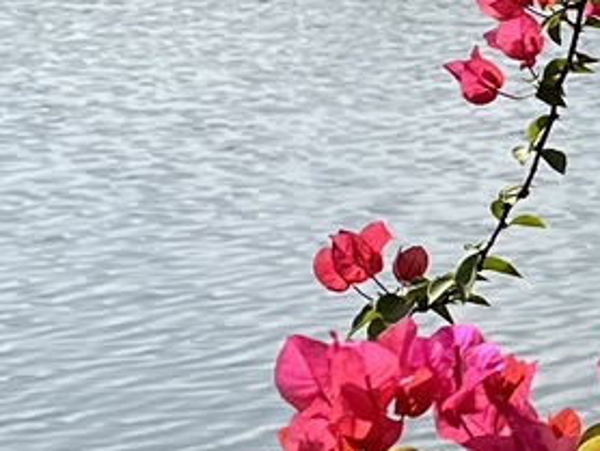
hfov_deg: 10.1
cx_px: 1019
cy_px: -78
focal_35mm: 187
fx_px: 3244
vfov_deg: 7.9
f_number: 1.6
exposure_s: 1/4651
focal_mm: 5.1
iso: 50
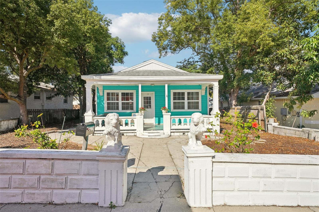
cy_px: 106
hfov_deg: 86.9
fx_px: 168
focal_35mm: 19
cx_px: 160
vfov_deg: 64.5
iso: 800
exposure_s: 1/4000
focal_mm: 19
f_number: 8
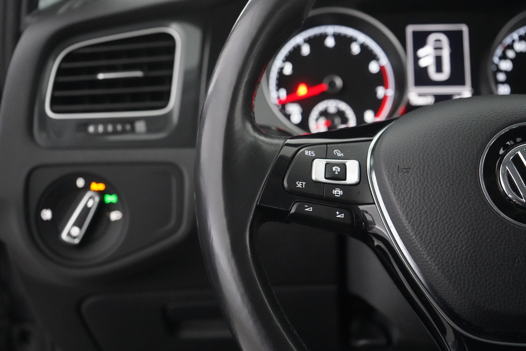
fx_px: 818
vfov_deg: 24.2
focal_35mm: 56
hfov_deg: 35.6
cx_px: 263
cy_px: 176
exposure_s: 1/60
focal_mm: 56
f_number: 5
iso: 12800
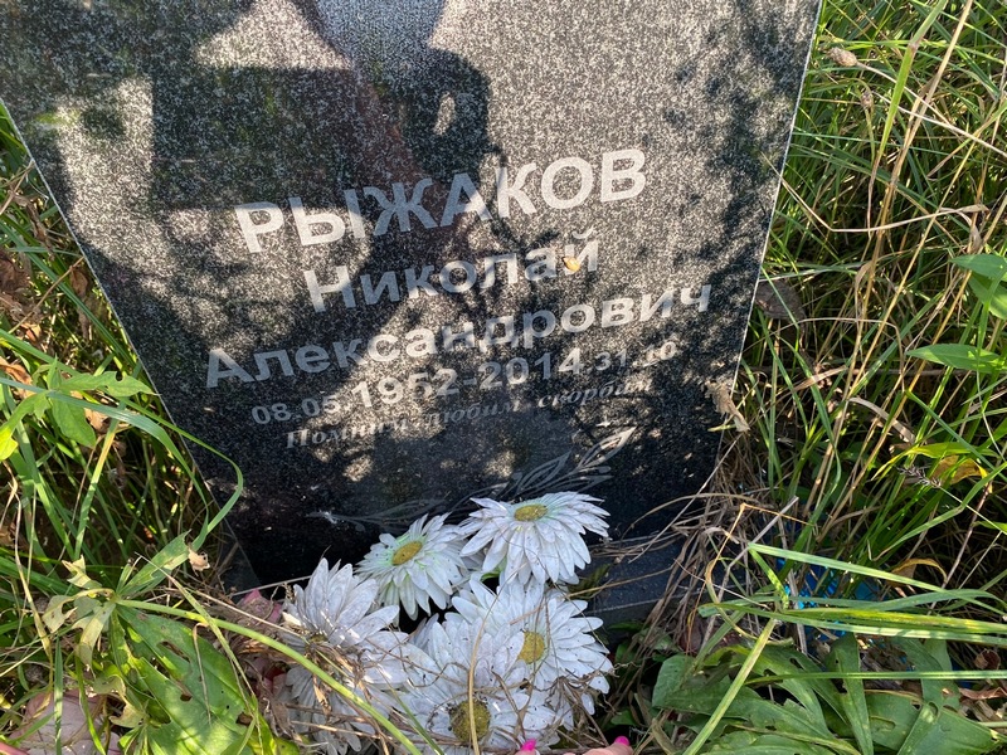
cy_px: 378
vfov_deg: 53.1
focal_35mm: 26
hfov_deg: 67.3
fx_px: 756
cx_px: 504
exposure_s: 1/184
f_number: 1.8
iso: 32
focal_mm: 4.25
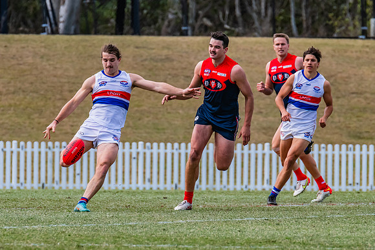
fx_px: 7587
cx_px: 139
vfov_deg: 1.9
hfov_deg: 2.8
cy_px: 153
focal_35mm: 728
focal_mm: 420
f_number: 8
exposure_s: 1/1600
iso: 800
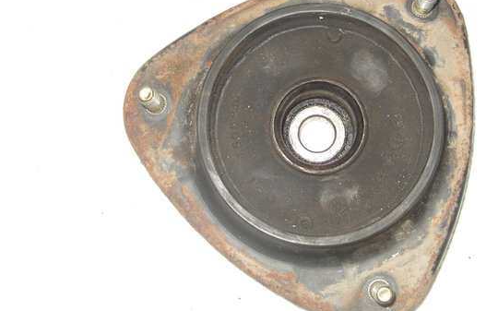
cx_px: 300
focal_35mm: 55
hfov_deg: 36.8
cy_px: 117
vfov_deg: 23.5
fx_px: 746
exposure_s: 1/45
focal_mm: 7.8
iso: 100
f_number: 2.8
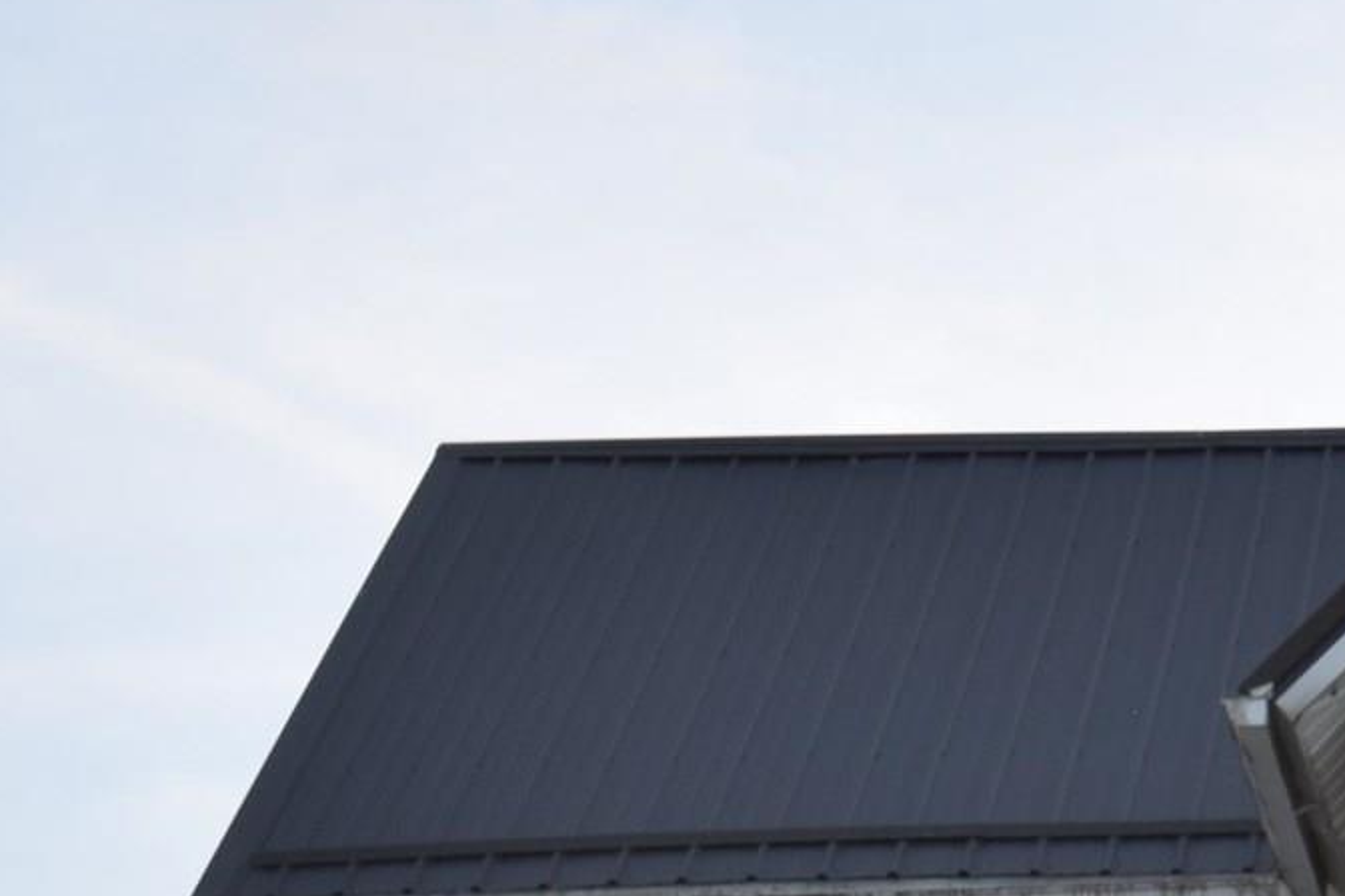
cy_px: 1284
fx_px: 4867
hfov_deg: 15.2
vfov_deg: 10.2
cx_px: 1623
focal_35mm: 130
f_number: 5.6
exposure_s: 1/125
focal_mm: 19
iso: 200
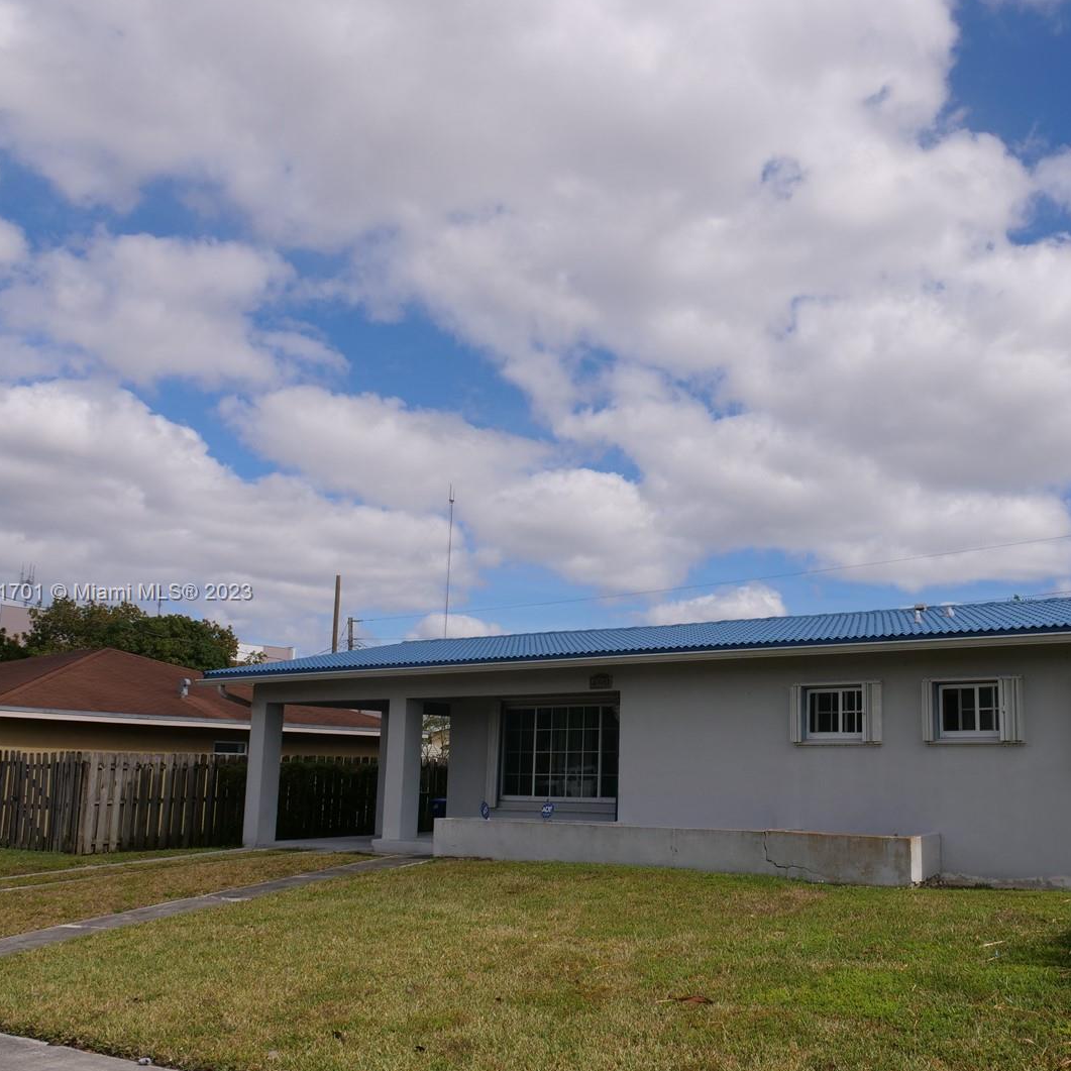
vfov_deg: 51.0
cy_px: 594
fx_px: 1120
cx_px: 737
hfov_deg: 49.9
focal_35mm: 32
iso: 200
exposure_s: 1/1000
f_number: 8
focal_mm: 12
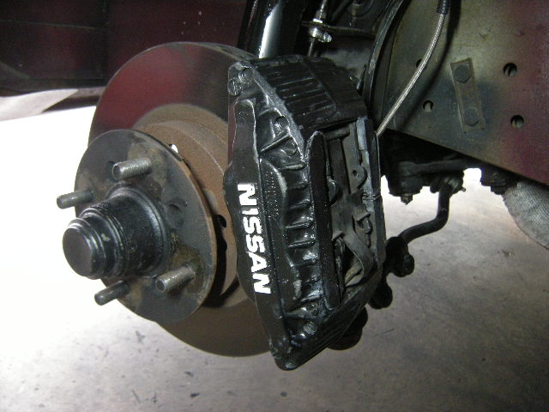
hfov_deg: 63.4
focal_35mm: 28
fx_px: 444
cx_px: 274
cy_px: 206
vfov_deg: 49.7
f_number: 2.8
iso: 400
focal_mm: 4.7
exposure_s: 1/30.2
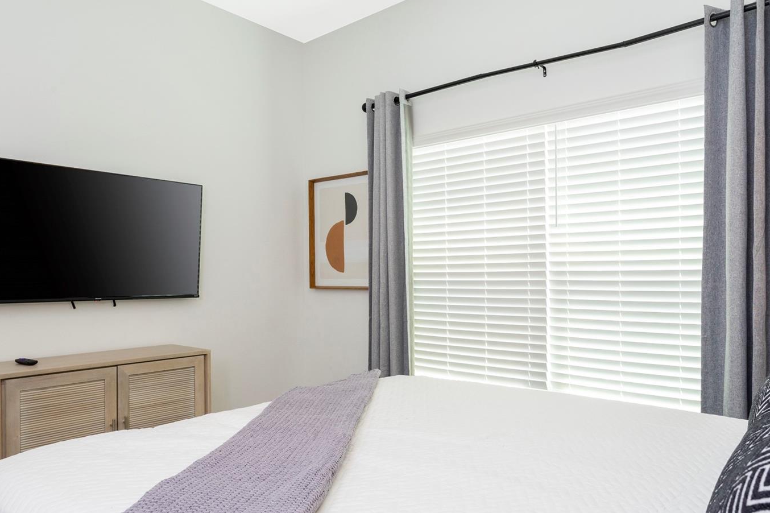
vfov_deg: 49.5
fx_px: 556
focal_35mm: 26
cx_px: 370
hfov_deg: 69.4
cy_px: 276
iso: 800
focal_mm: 22
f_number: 11
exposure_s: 1/25
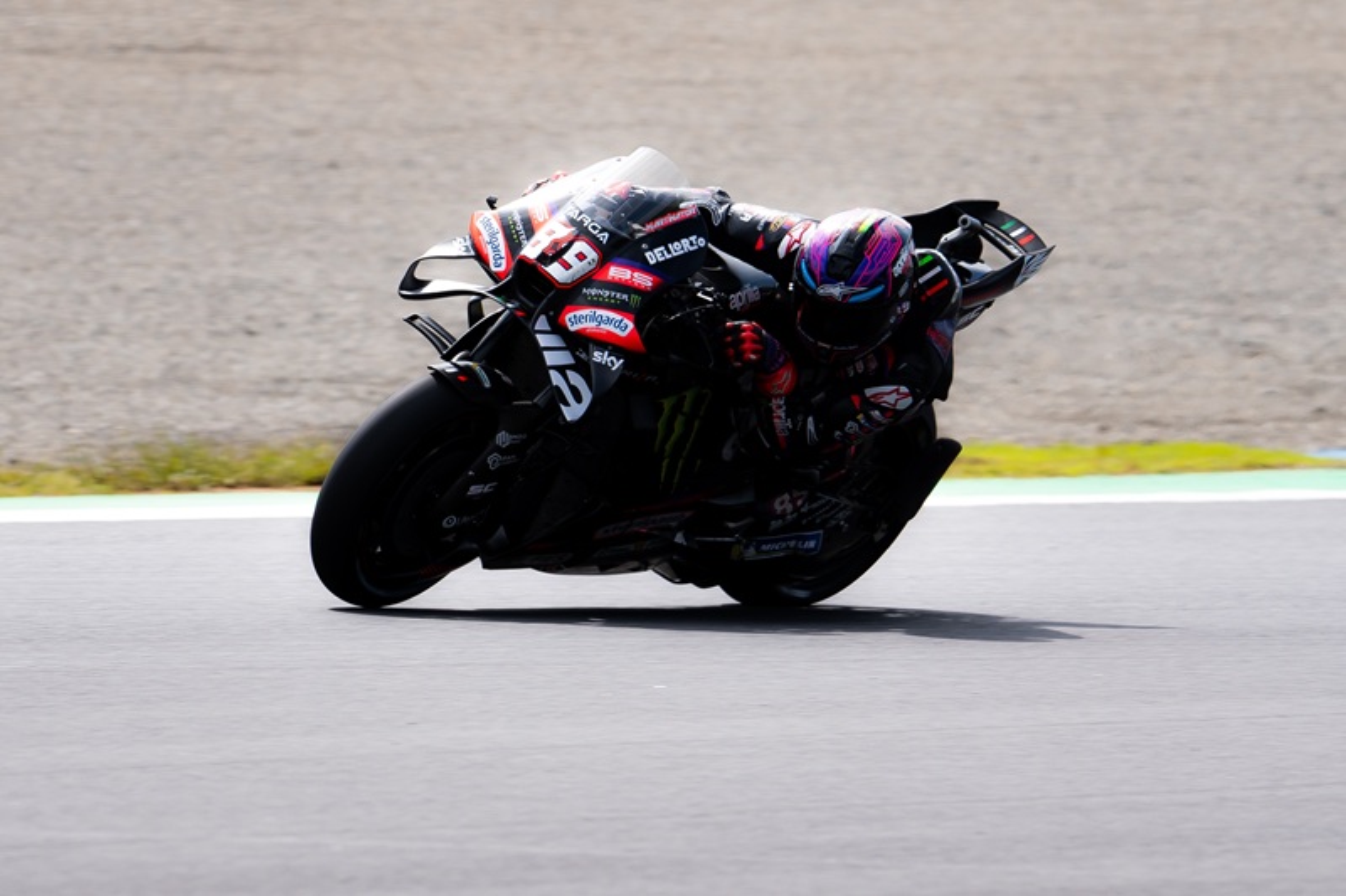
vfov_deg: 2.3
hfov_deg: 3.4
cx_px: 673
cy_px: 448
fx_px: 22427
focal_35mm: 600
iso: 250
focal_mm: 400
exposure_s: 1/800
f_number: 8
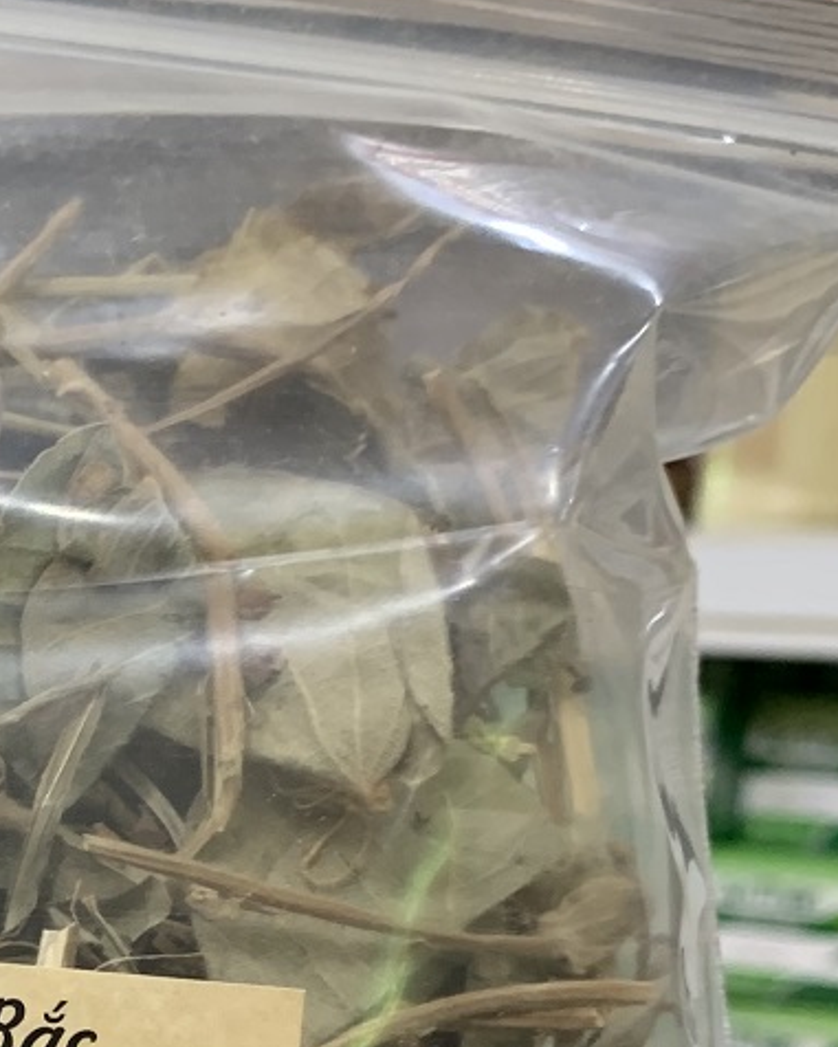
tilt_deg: -11.0
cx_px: -155
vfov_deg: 22.7
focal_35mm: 80
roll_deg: -2.4
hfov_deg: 18.2
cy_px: 1093
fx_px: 2479
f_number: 1.8
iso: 200
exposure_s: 1/50
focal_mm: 4.25
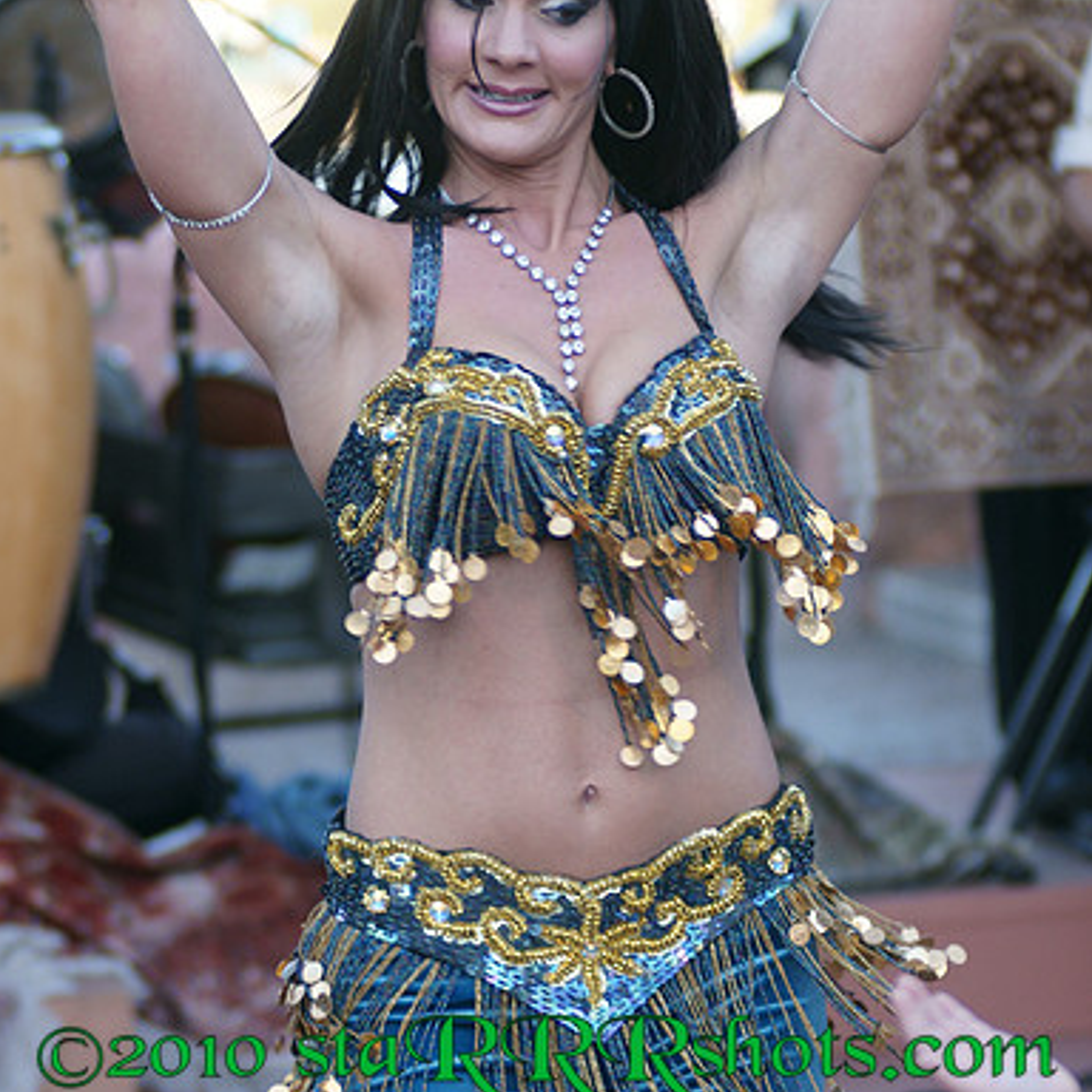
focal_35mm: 154
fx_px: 5496
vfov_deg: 11.3
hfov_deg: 11.3
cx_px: 545
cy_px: 296
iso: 400
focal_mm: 80
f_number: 3.5
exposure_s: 1/250
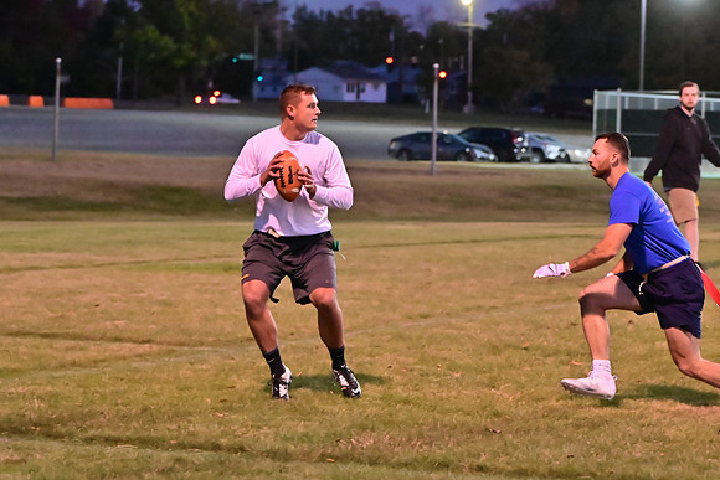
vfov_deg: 9.9
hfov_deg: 14.9
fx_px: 2761
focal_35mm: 138
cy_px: 240
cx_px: 360
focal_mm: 92
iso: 6400
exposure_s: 1/400
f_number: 4
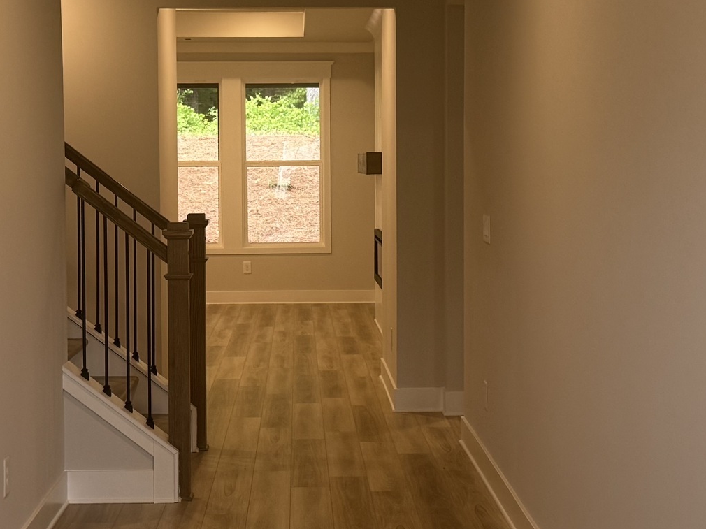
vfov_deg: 20.1
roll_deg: -0.1
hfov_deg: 26.7
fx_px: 1488
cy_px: 231
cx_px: 333
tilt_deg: -2.8
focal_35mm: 73
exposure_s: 1/120
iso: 125
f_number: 1.78
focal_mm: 6.76
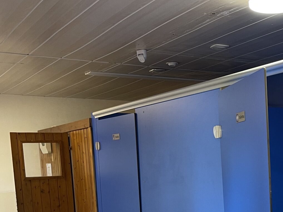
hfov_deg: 28.7
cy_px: 225
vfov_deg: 22.2
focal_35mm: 63
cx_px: 285
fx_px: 515
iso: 100
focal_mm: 5.1
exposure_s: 1/50
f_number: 1.6
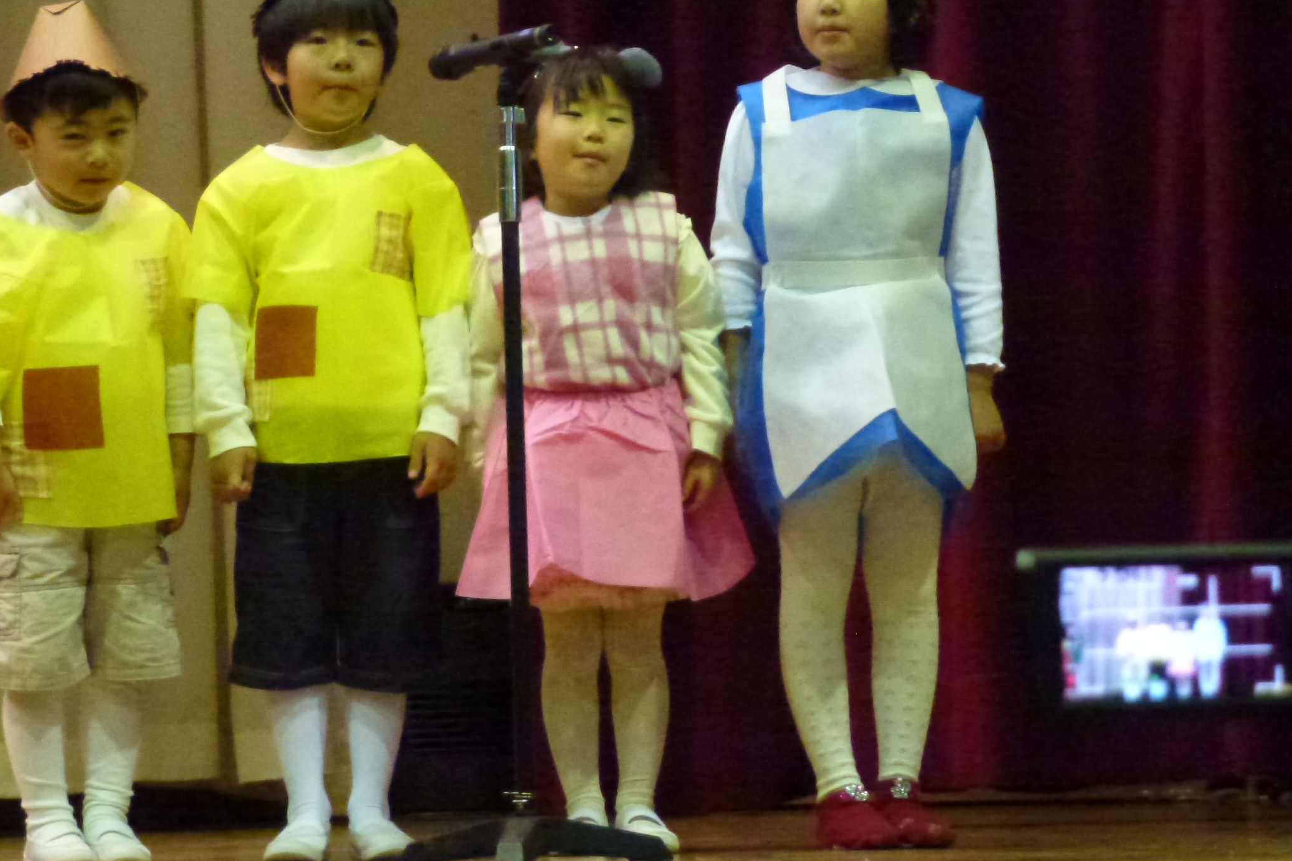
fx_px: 5634
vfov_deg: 8.7
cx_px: 531
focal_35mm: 157
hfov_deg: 13.1
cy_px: 269
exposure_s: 1/30
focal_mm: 21.7
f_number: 5.1
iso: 1600
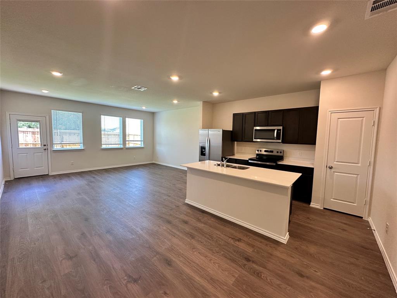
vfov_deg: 85.7
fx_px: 161
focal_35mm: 14
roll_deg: -1.3
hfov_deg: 102.1
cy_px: 149
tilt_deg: -3.2
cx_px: 198
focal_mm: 2.22
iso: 200
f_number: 2.2
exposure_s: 1/120
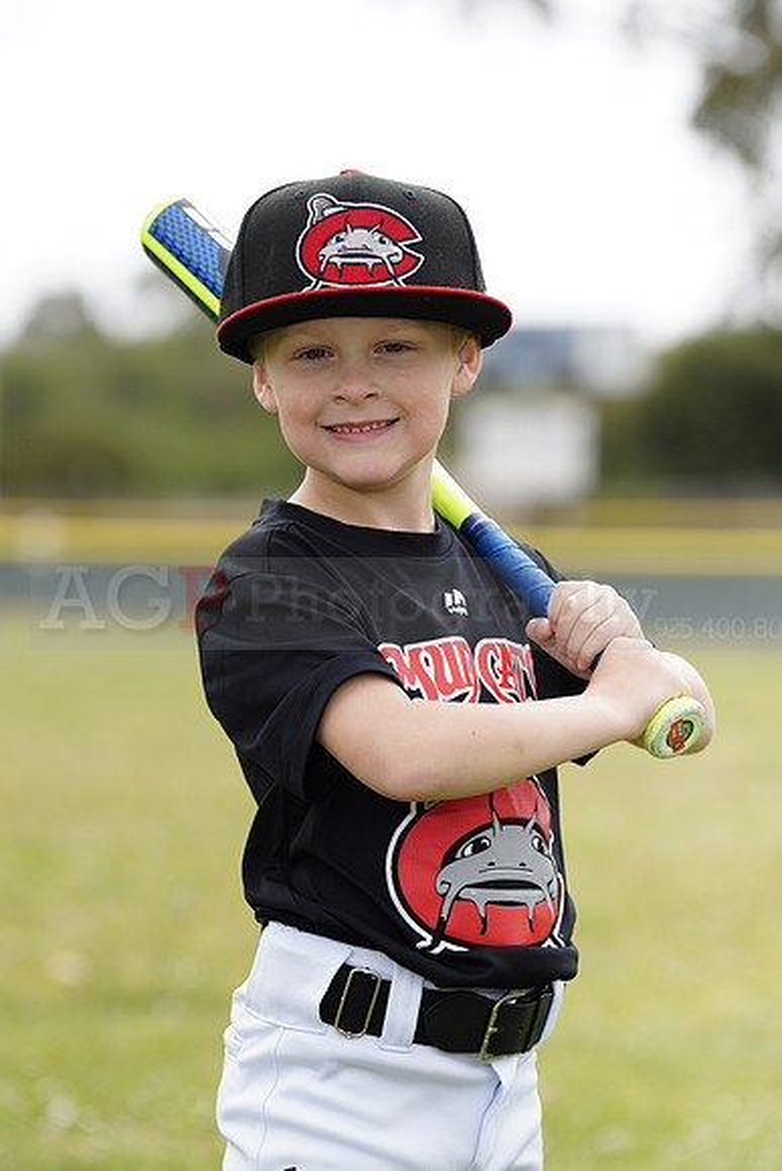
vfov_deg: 10.4
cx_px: 391
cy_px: 586
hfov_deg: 7.0
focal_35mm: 197
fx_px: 6415
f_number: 5.6
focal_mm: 197
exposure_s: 1/250
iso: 100
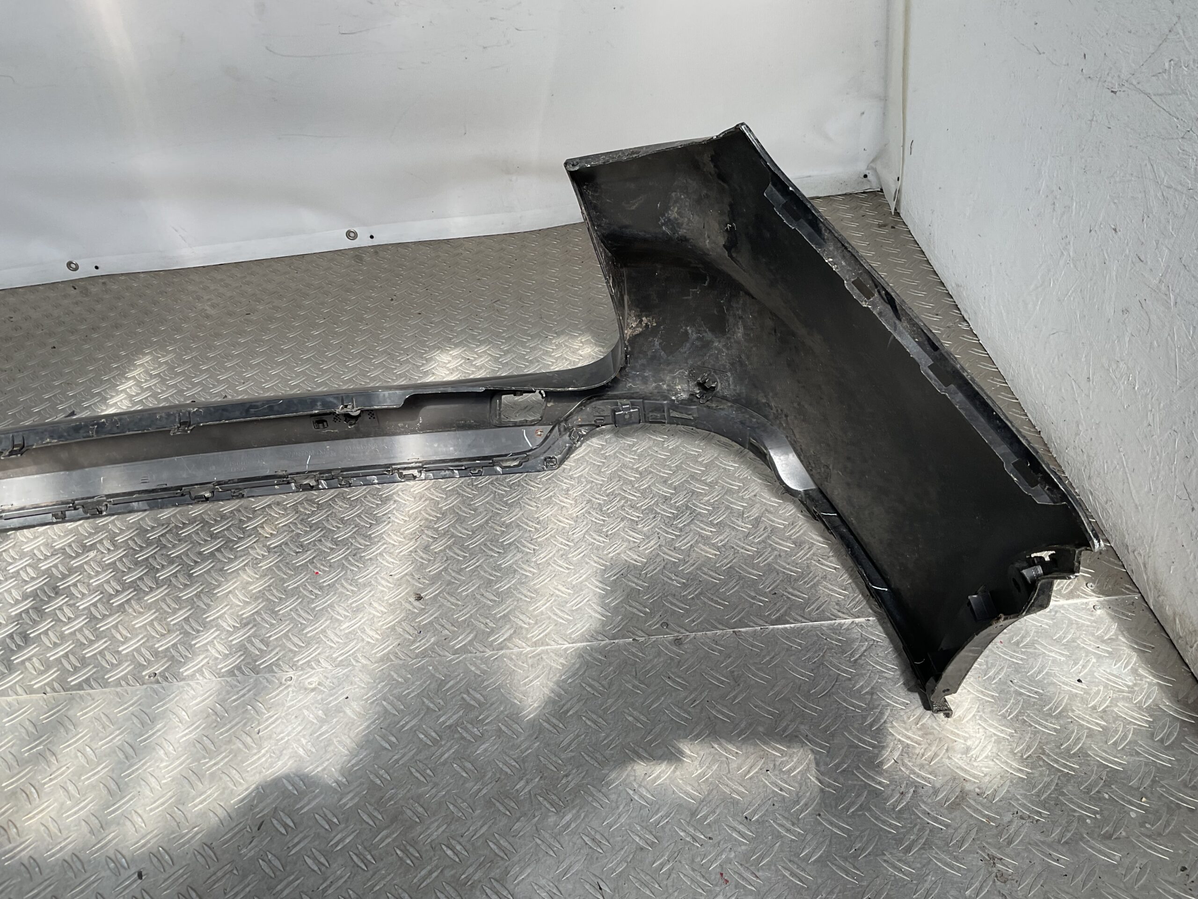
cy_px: 450
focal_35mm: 29
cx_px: 599
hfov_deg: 61.7
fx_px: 1004
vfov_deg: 48.2
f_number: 1.8
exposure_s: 1/386
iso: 16
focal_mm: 3
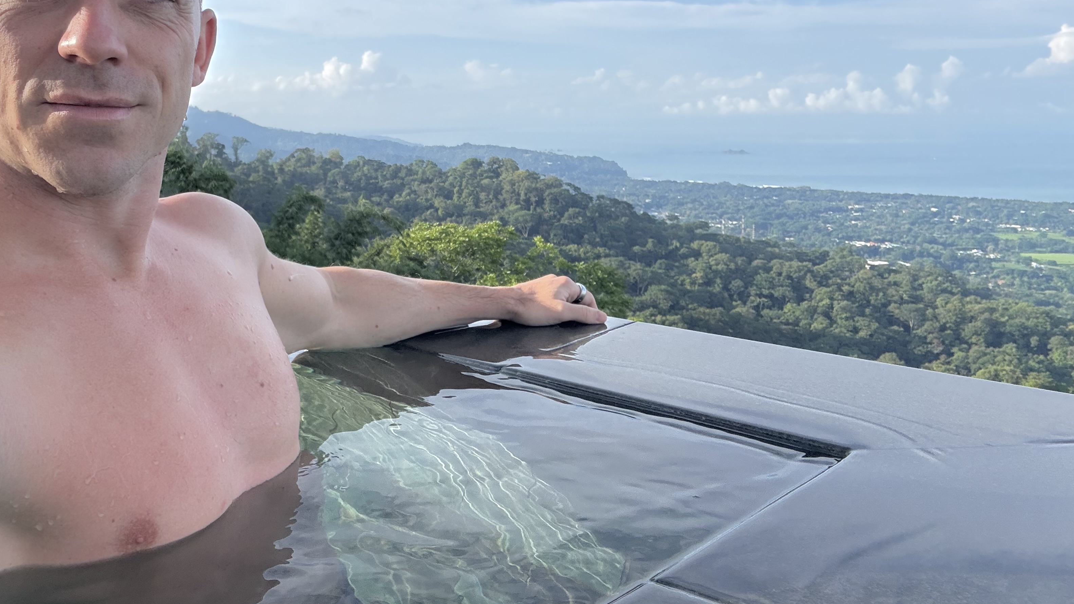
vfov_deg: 36.0
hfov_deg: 60.3
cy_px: 170
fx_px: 911
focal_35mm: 32
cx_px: 413
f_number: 1.9
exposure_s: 1/806
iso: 25
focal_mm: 2.69
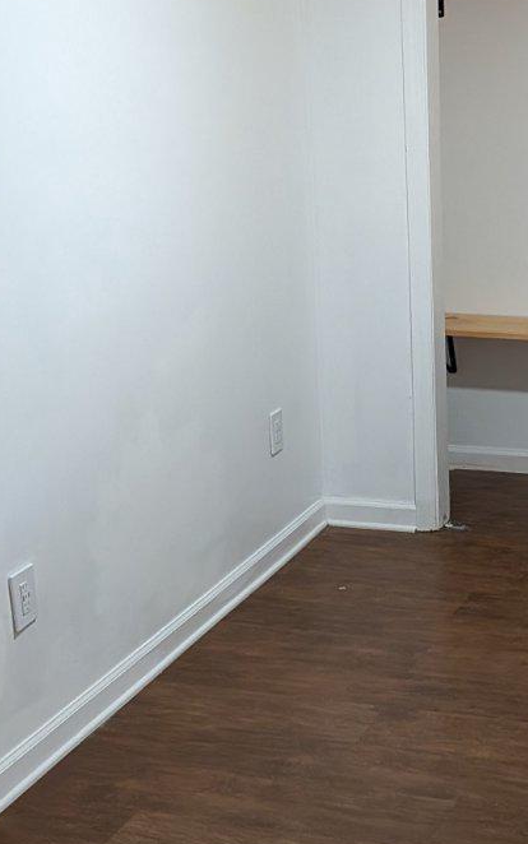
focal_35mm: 59
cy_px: 409
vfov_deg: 34.5
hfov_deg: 21.2
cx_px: 538
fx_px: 1358
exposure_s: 1/120
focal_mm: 4.53
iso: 397
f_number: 1.7
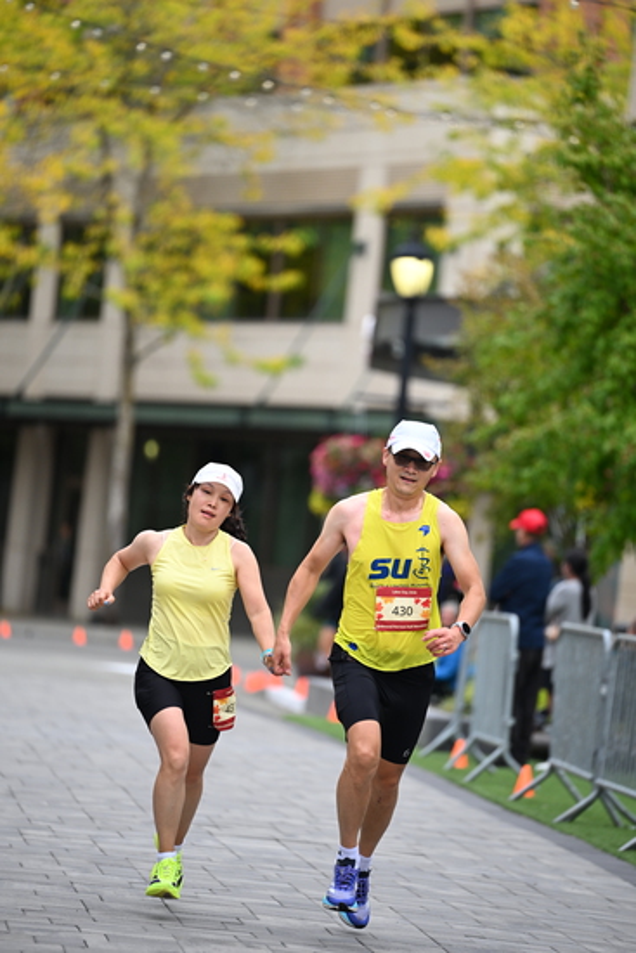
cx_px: 318
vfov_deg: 10.3
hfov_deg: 6.9
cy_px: 476
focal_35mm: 200
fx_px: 5296
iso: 640
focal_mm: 200
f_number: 2.8
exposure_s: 1/2000
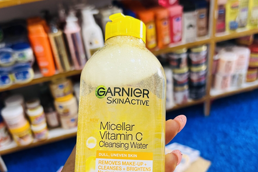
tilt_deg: -35.1
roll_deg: +8.8
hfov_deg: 51.9
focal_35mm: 37
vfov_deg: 35.5
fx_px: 265
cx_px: 126
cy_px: 116
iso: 125
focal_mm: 5.7
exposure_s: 1/50
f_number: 1.5
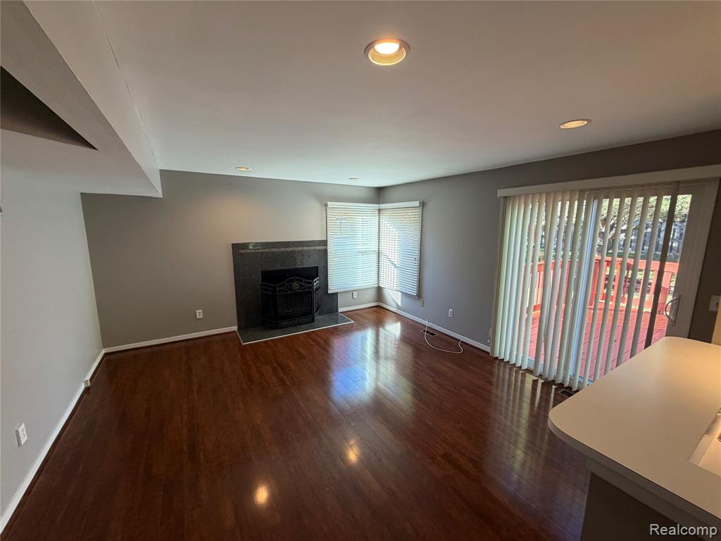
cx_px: 360
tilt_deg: -8.7
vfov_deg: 85.7
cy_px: 270
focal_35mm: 14
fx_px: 292
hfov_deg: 102.1
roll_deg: +0.3
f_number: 2.2
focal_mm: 2.22
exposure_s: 1/120
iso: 200
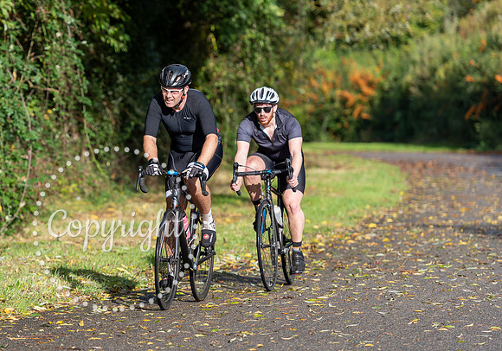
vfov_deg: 6.7
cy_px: 127
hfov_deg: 9.6
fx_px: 2996
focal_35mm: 212
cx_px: 165
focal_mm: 160
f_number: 3.5
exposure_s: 1/1250
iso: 200
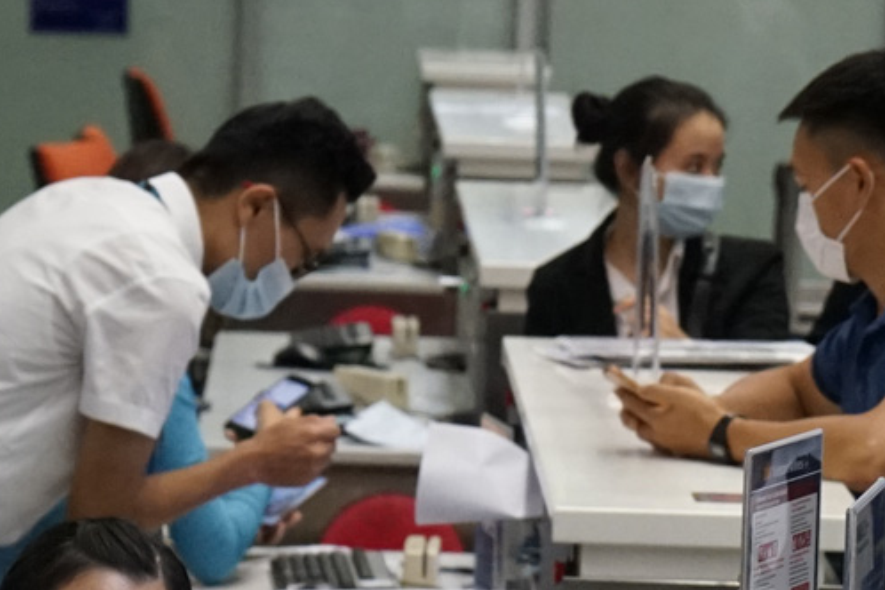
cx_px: 400
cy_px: 850
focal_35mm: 281
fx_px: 6907
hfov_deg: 7.3
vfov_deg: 4.9
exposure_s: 1/80
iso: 3200
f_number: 5.6
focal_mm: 70
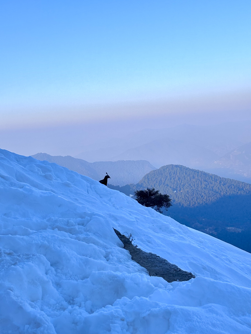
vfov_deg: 36.8
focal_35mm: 52
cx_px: 126
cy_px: 167
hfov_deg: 28.0
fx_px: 503
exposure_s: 1/988
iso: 32
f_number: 1.6
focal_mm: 5.96
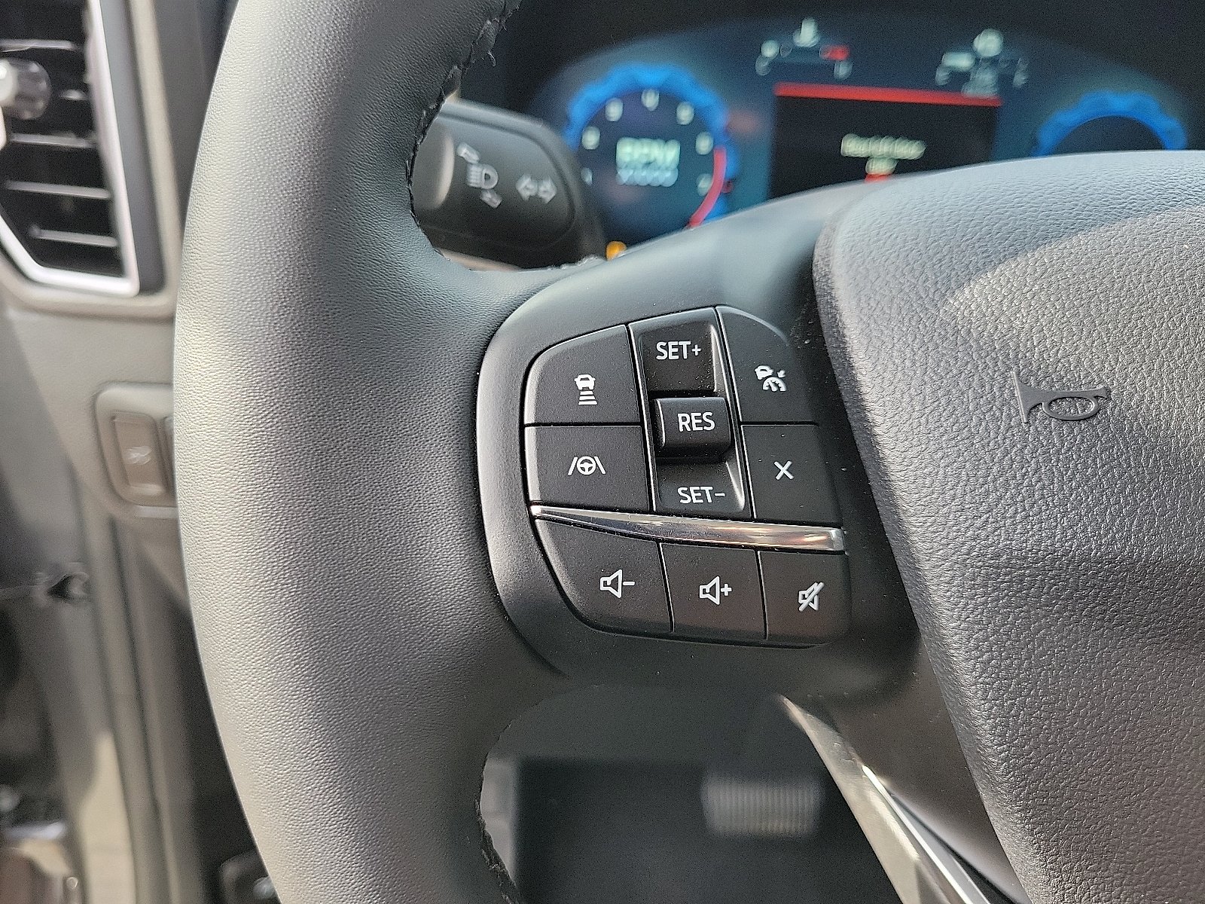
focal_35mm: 26
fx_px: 905
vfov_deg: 53.1
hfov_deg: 67.3
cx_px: 602
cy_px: 452
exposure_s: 1/119
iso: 82
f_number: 1.8
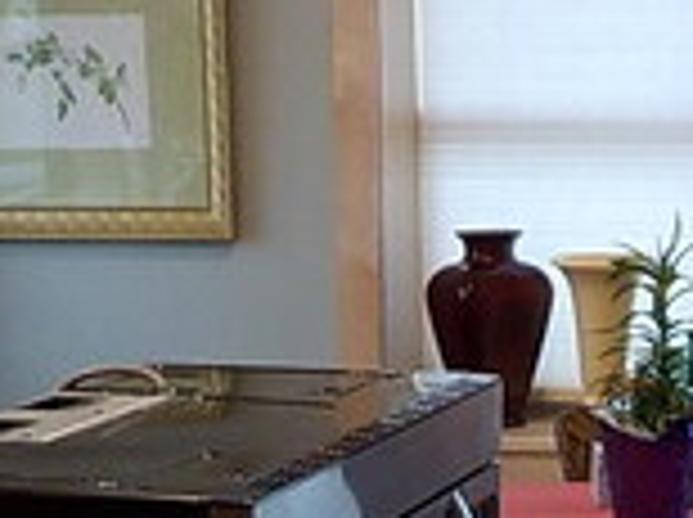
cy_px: 504
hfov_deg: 15.2
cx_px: 452
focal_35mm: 130
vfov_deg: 11.3
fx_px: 2599
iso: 220
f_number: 3.3
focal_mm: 4.1
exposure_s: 1/30
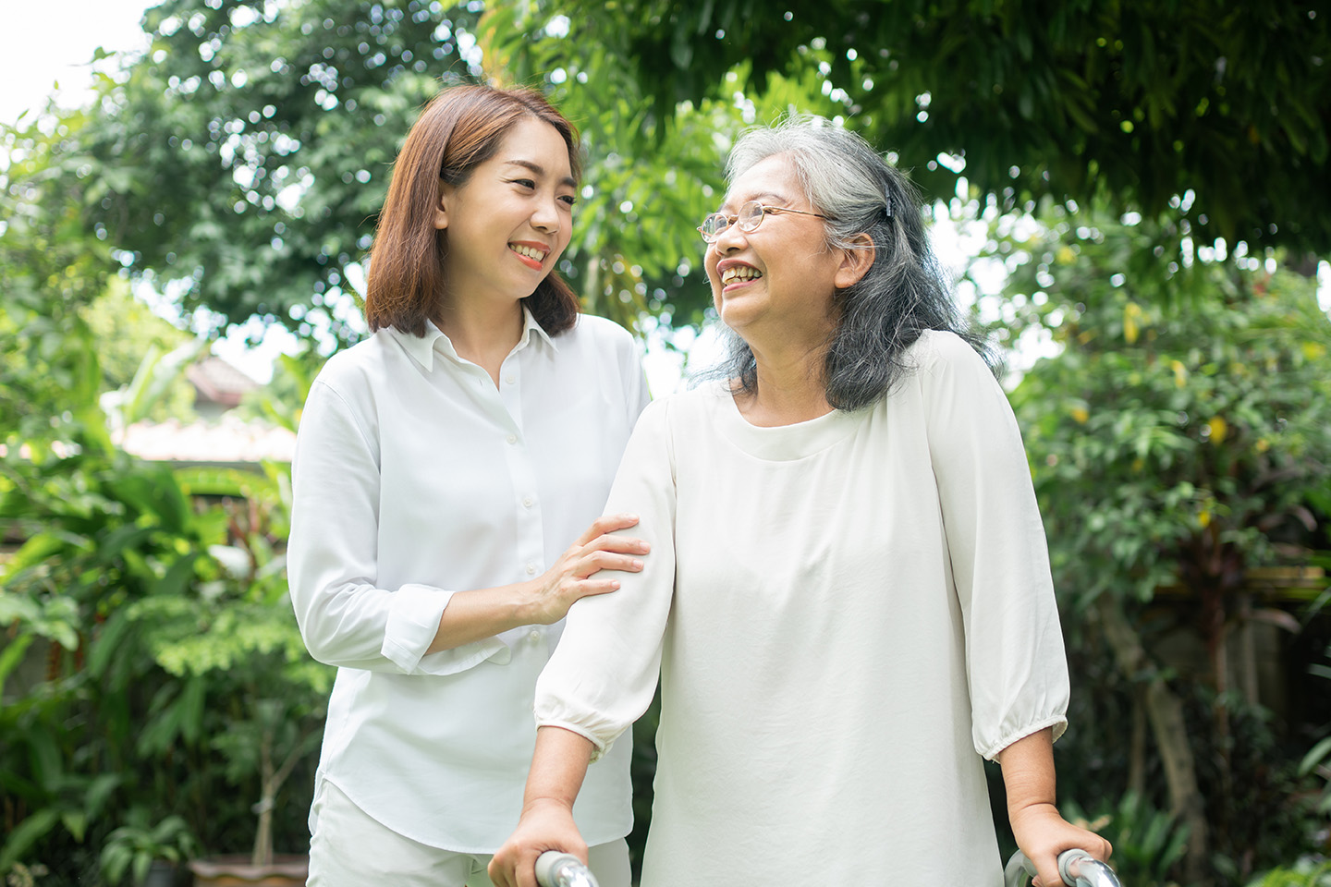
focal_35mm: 52
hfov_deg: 37.9
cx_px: 666
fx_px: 1941
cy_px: 444
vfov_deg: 25.8
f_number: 2.2
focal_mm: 35
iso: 100
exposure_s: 1/160
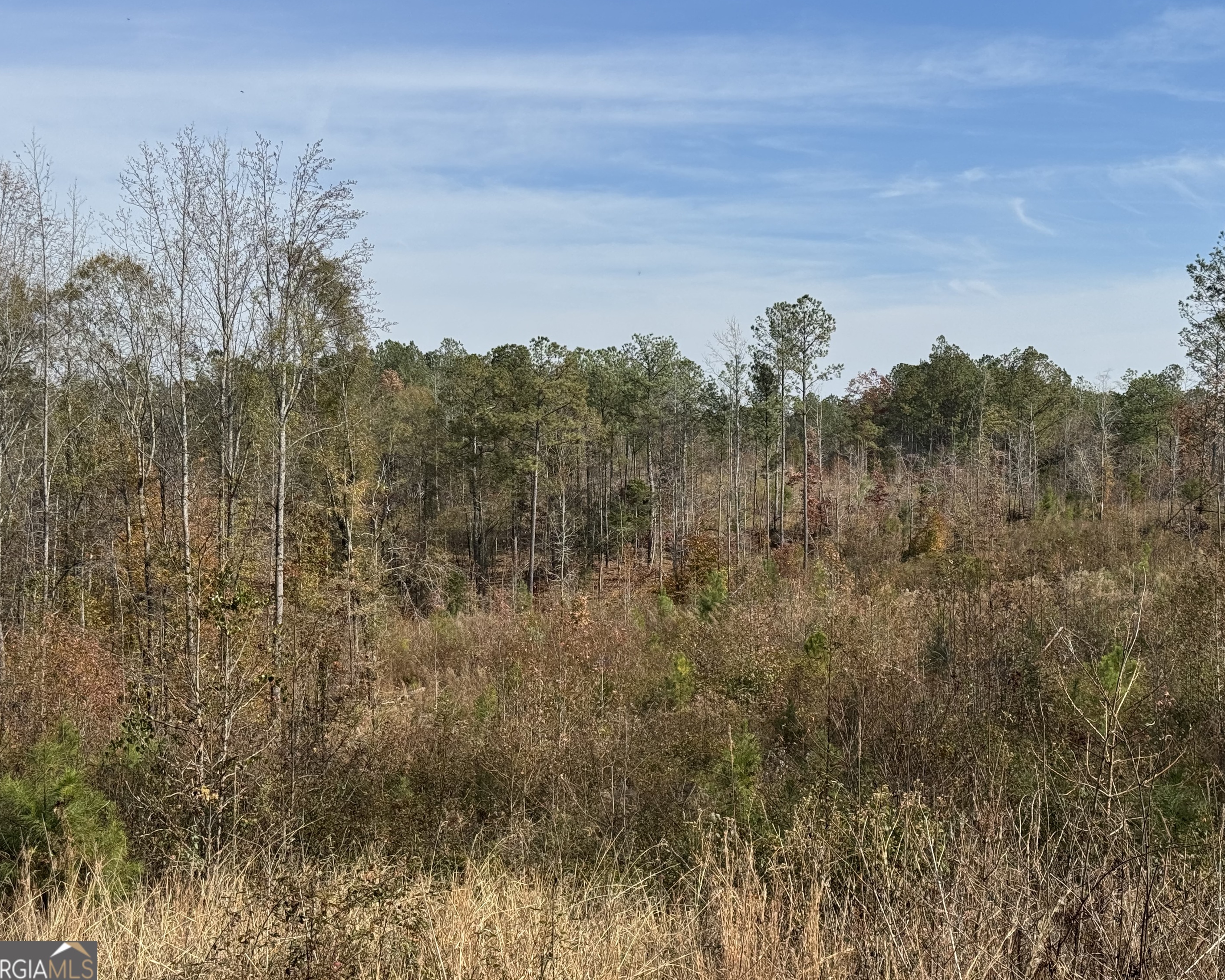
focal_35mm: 51
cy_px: 491
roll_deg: -0.4
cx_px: 614
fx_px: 1849
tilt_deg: -1.6
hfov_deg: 36.7
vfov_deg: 29.7
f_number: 1.78
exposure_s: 1/5376
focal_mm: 6.76
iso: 64
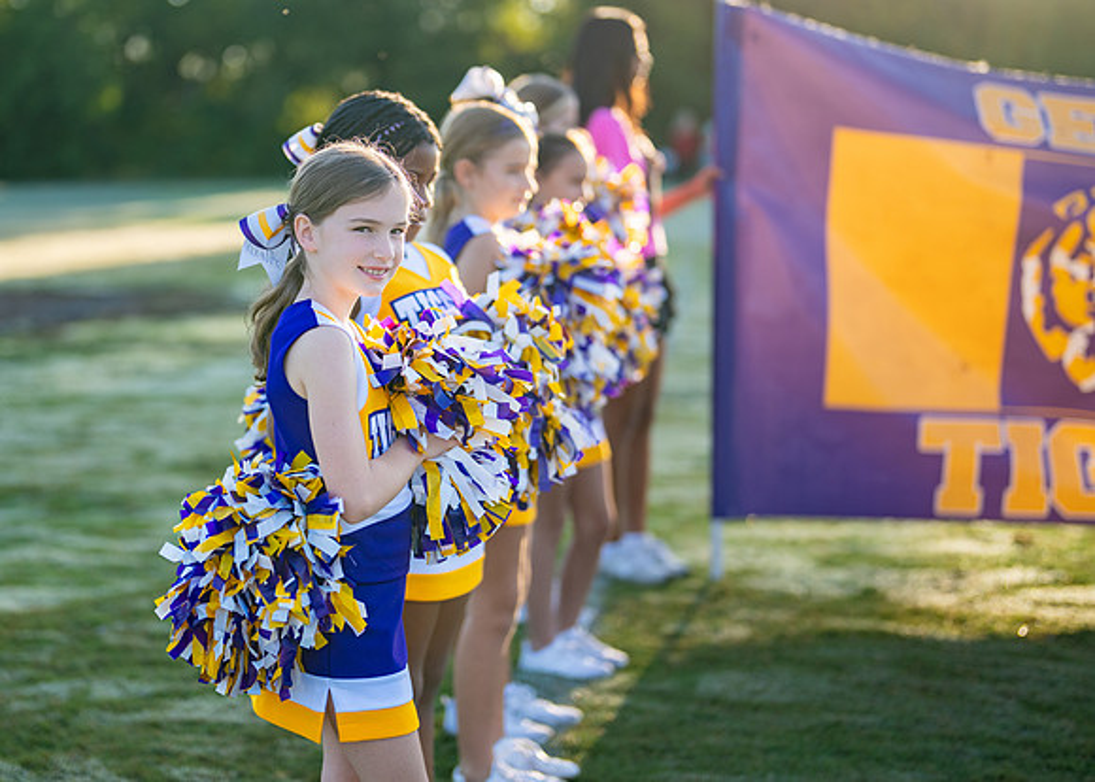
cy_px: 347
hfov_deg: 29.7
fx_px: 2054
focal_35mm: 66
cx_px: 412
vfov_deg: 21.5
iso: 100
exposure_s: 1/2500
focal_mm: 50
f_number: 1.2
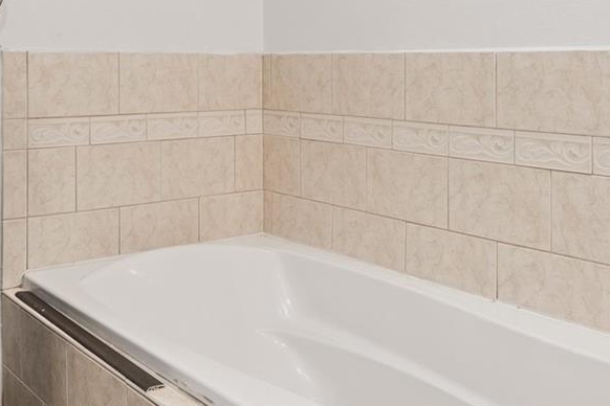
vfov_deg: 28.7
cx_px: 214
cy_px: 58
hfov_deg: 42.8
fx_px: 769
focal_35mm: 45
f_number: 11
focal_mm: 16.5
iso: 800
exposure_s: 1/20
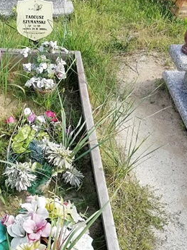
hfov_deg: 29.7
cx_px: 45
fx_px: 346
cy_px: 130
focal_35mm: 48
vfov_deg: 39.7
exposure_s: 1/295
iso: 50
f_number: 2.2
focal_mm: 3.21
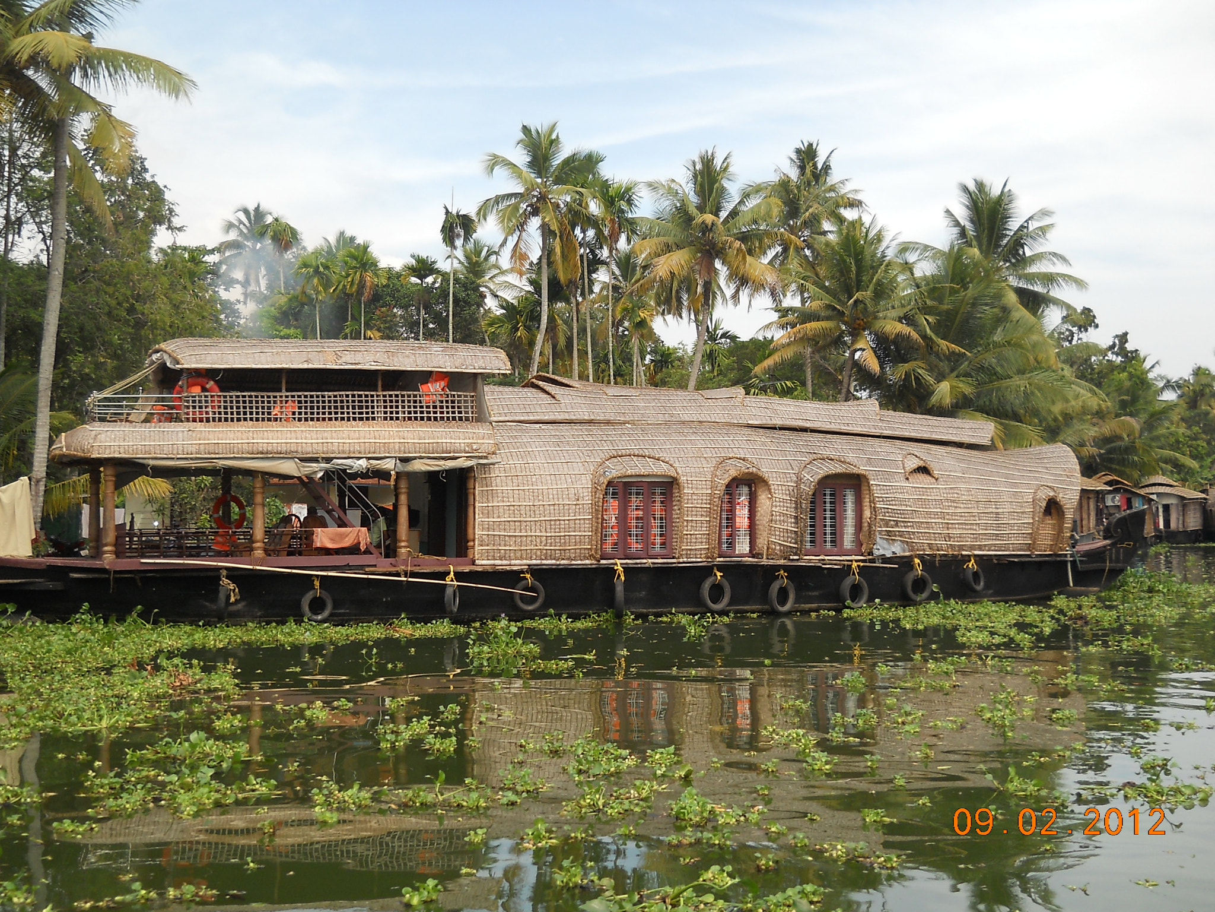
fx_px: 1439
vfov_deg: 35.1
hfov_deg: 45.8
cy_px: 456
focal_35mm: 41
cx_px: 608
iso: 80
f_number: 5.5
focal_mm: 6.72
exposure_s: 1/160
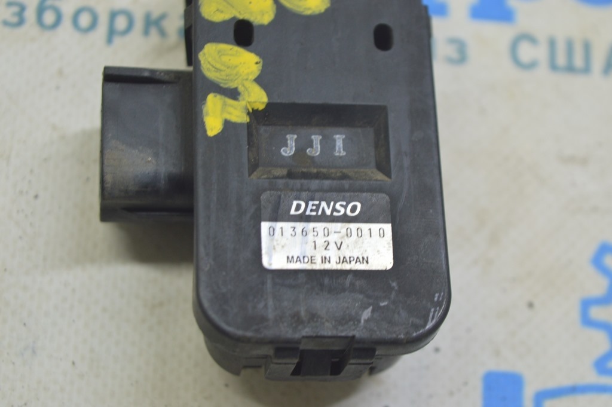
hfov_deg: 24.6
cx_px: 306
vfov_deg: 16.5
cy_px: 204
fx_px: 1401
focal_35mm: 82
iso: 400
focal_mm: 55
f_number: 5.6
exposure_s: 1/20
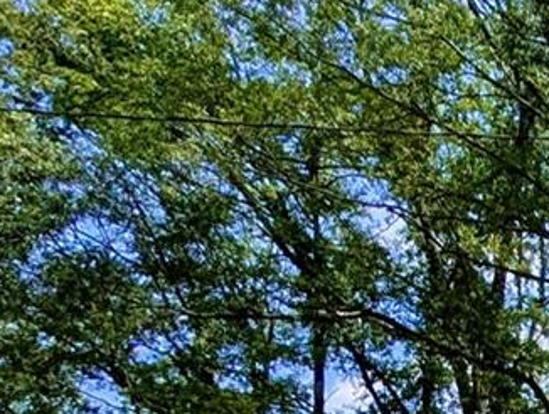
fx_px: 1192
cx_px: 1010
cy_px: 609
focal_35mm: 75
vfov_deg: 17.8
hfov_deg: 19.1
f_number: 1.95
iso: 37
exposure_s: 1/1815
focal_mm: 2.23
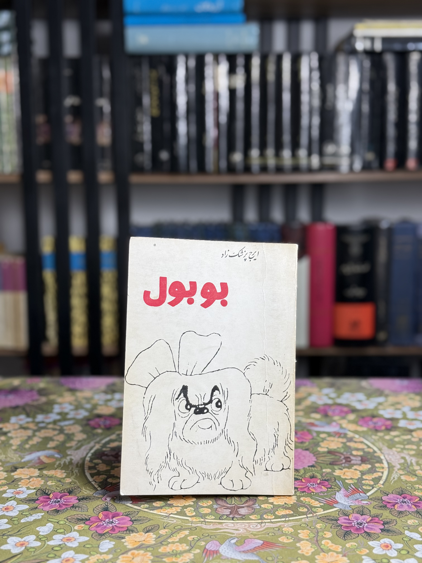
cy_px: 282
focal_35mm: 48
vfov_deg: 39.7
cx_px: 211
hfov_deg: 30.3
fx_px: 780
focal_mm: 6.76
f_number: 1.78
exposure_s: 1/100
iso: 50
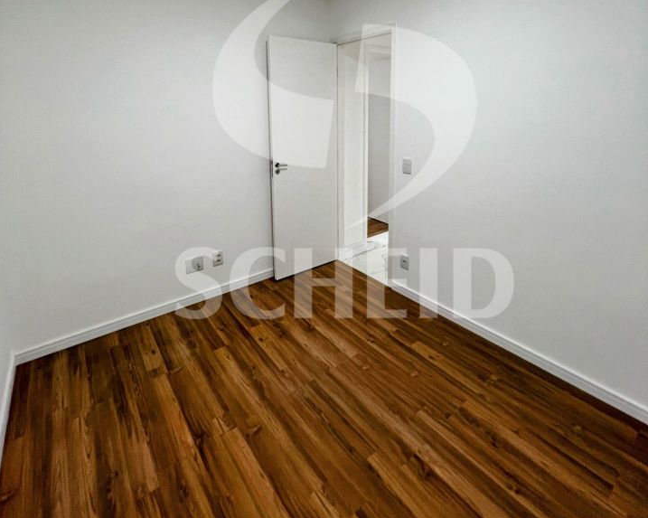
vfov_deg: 73.7
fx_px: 326
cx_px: 324
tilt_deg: -8.4
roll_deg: +1.0
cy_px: 157
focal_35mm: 17
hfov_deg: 89.7
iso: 200
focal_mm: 1.57
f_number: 1.8
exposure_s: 1/120
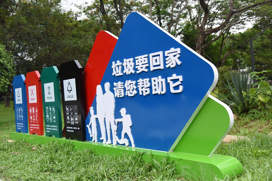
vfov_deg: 33.4
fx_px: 302
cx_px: 136
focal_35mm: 40
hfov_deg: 48.4
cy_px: 90
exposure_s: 1/8000
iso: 2500
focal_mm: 40
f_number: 4.5
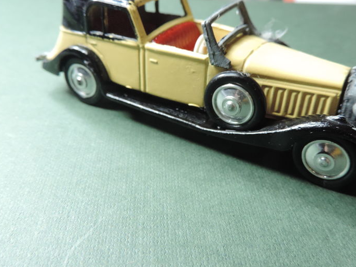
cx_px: 187
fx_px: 360
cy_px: 123
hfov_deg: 52.6
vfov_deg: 40.6
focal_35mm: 35
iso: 400
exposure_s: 1/30
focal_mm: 4.3
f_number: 3
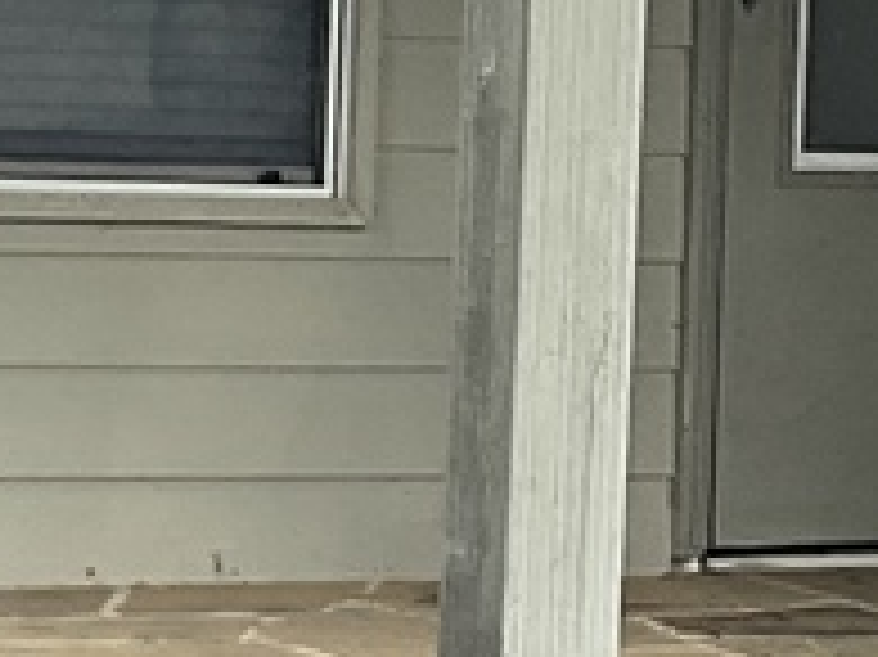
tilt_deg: -2.7
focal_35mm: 214
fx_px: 5425
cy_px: 324
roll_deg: -3.4
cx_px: 513
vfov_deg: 6.9
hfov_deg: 9.3
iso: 20
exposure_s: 1/166
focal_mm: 3
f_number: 1.8
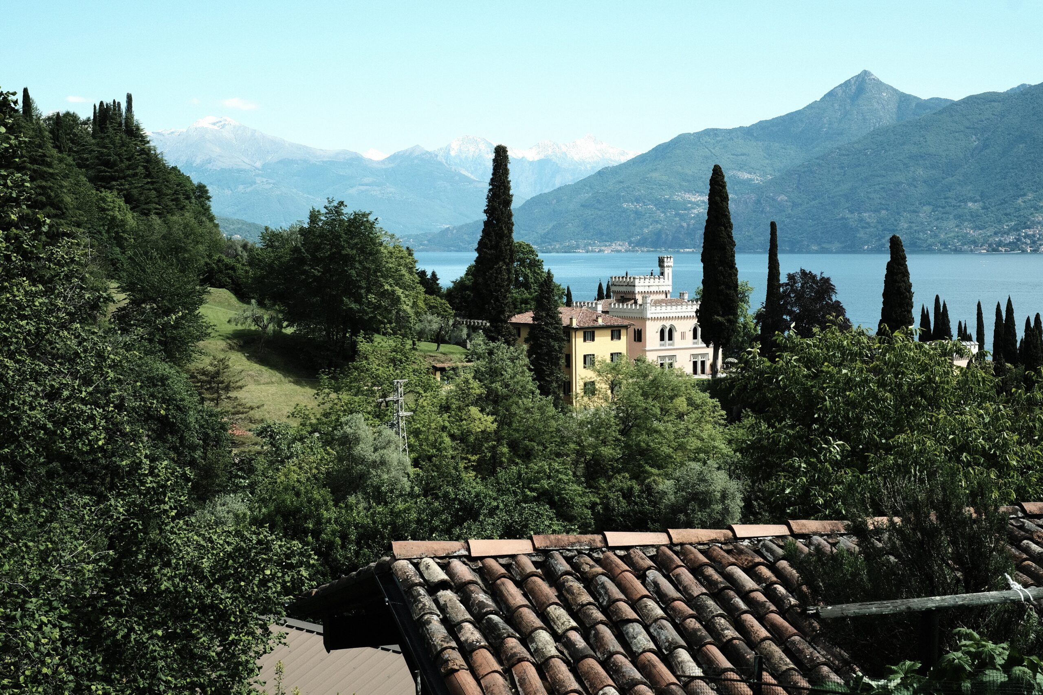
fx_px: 1535
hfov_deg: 37.5
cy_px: 348
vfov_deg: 25.5
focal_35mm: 53
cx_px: 522
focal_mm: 35
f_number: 11
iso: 400
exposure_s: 1/320
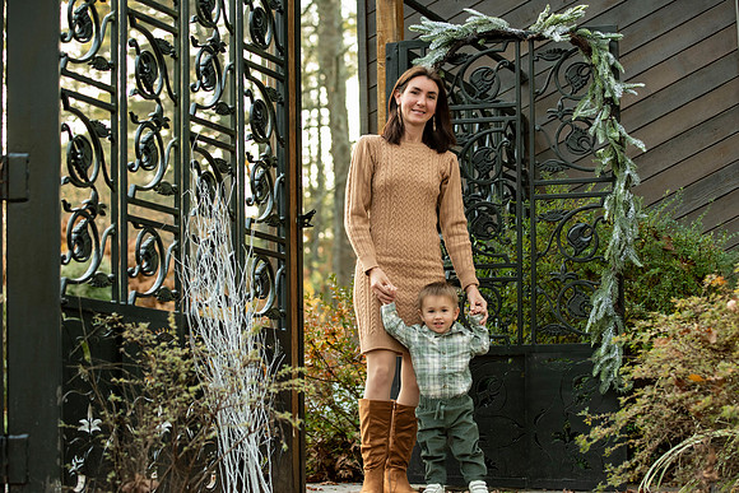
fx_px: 1822
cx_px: 370
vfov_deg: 15.4
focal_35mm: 89
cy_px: 246
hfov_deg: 22.9
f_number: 3.5
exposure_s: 1/200
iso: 1000
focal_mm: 85
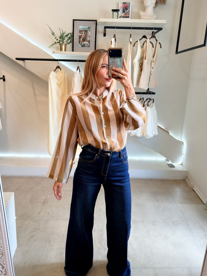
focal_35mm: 28
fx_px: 223
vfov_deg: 63.4
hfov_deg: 49.7
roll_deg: -2.2
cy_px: 138
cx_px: 104
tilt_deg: -23.2
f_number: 1.78
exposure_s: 1/120
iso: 80
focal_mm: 6.76
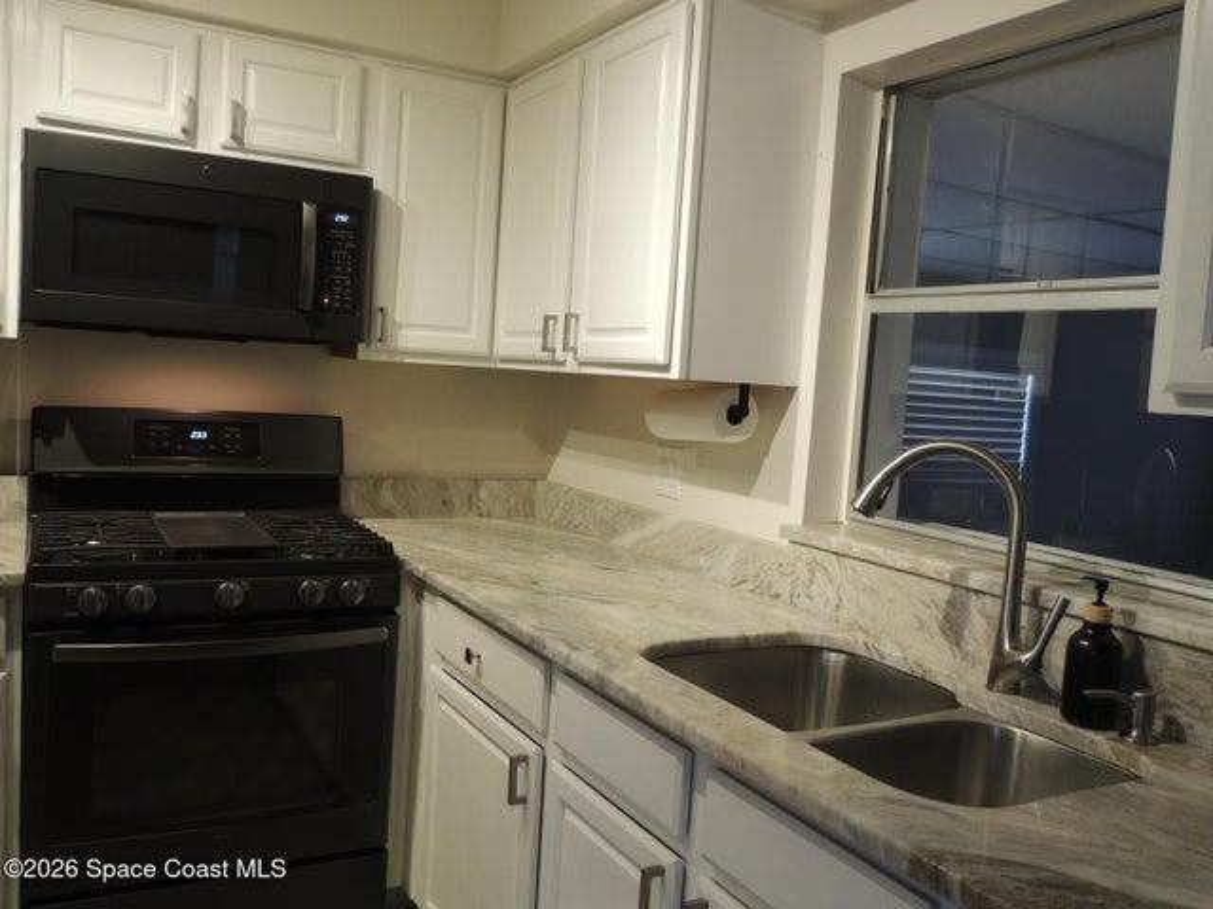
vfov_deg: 46.8
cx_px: 606
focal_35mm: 30
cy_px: 454
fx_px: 1051
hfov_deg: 60.0
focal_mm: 5.3
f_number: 3.1
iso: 320
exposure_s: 1/30
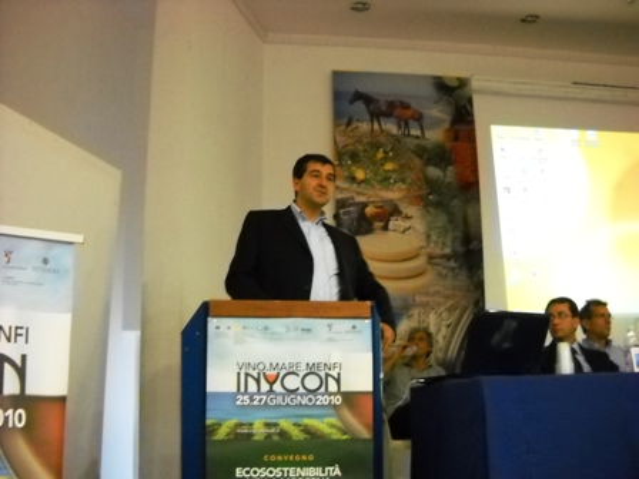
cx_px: 320
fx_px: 757
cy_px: 240
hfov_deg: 45.8
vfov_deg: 35.1
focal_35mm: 41
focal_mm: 6.72
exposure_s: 1/17
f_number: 3.1
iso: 800
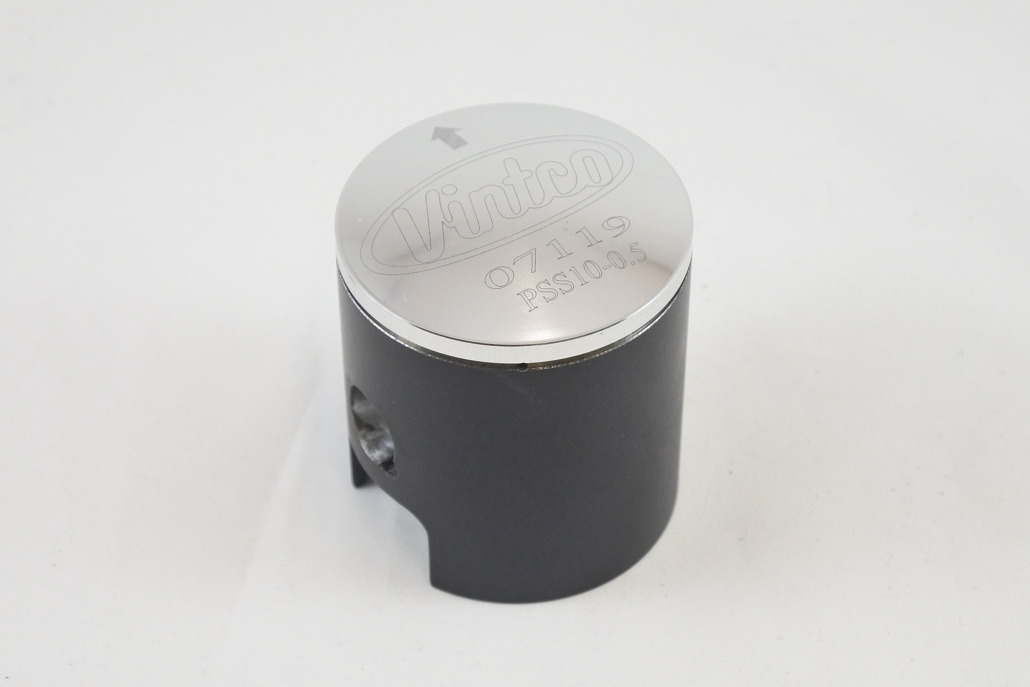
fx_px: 1717
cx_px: 515
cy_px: 344
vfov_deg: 22.6
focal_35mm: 60
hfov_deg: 33.4
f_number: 4.8
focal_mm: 22.3
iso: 500
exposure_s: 1/125
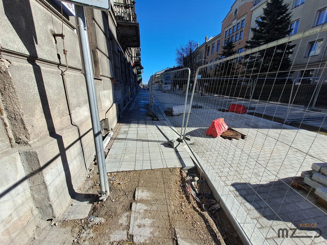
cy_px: 122
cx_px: 164
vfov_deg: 89.9
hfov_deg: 106.2
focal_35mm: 13
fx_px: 123
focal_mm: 1.42
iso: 40
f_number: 2.2
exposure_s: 1/1035
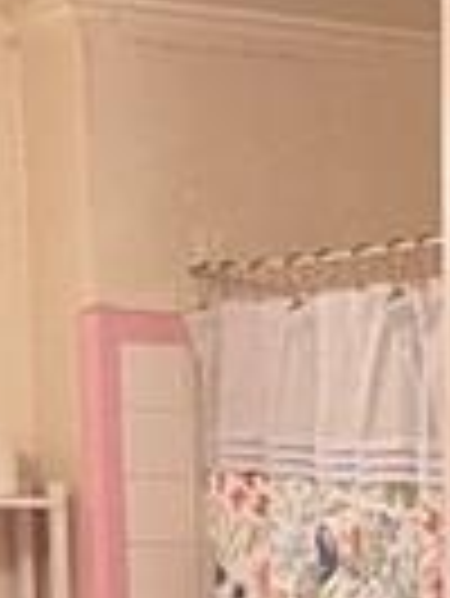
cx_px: 819
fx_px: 2596
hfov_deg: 9.4
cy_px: 962
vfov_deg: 12.4
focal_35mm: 150
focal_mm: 4.2
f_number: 1.6
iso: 160
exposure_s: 1/60
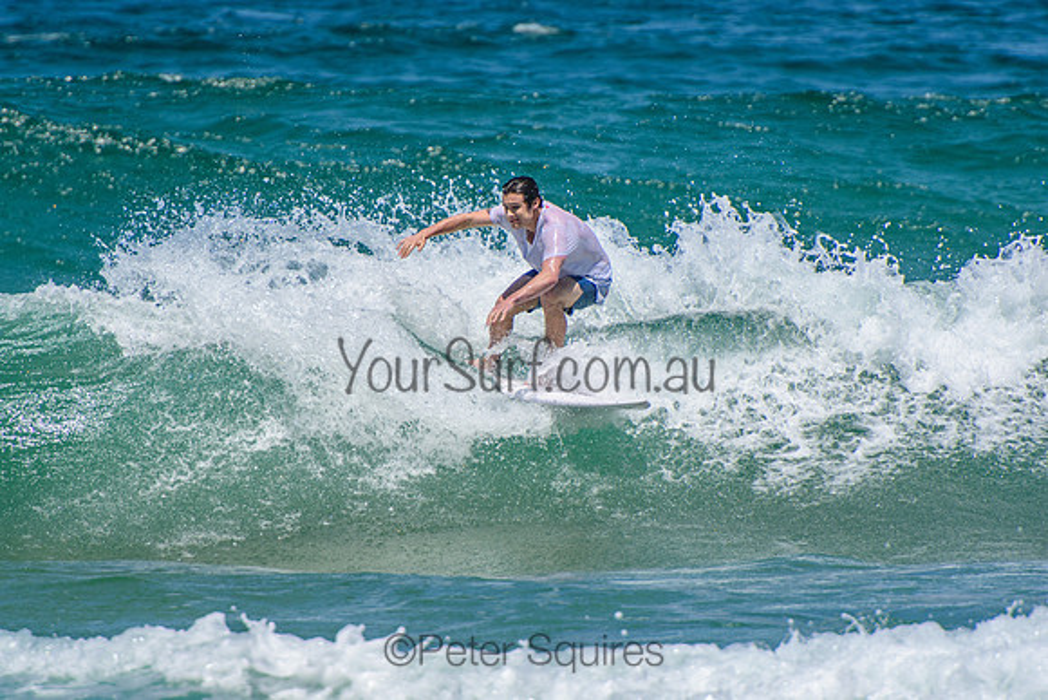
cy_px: 350
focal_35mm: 600
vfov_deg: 2.3
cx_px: 524
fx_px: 17470
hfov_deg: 3.4
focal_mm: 400
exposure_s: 1/2000
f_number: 5.6
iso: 250
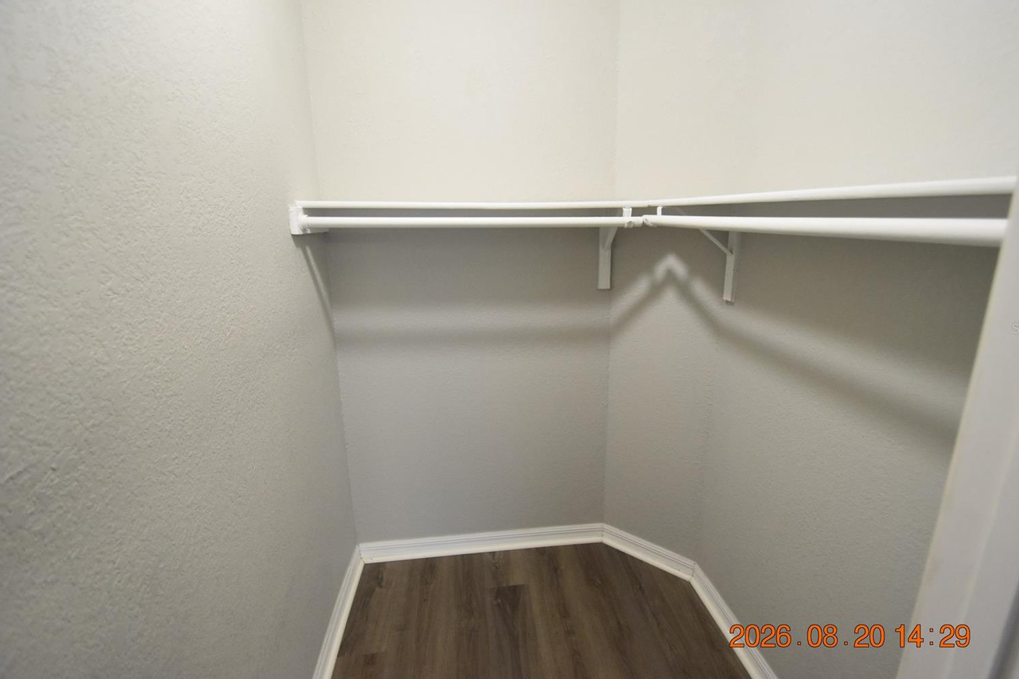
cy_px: 328
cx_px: 529
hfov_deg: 96.7
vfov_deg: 73.7
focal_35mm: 16
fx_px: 453
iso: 2000
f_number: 3.5
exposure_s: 1/60
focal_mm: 10
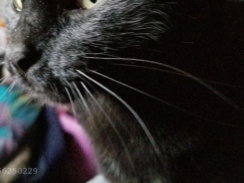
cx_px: 109
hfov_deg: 42.9
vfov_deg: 32.0
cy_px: 36
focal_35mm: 44
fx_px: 310
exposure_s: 1/16
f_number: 1.7
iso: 1600
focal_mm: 4.25
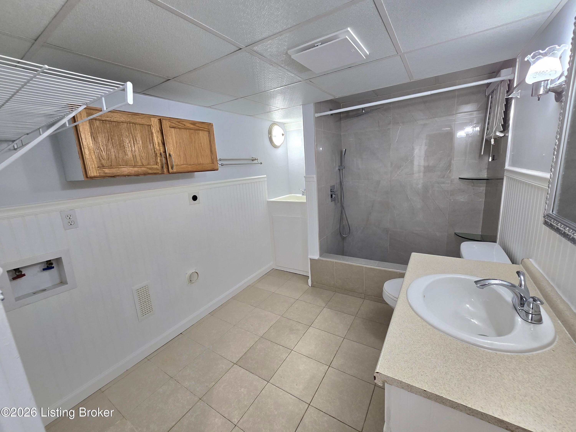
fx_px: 216
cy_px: 216
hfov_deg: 106.2
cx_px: 288
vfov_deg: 89.9
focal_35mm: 13
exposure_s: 1/60.2
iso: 100
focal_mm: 2.2
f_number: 2.2
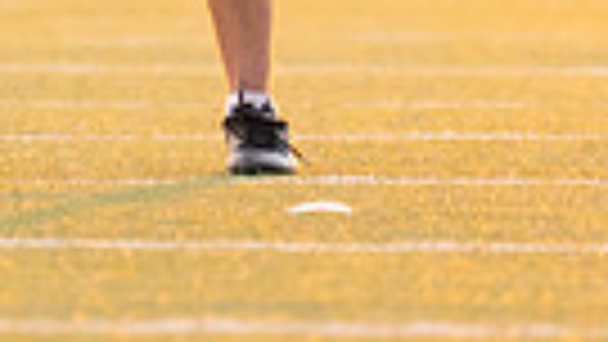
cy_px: -479
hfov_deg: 1.3
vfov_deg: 0.7
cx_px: 225
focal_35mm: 1691
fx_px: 27267
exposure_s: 1/1250
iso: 640
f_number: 2.8
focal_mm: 200
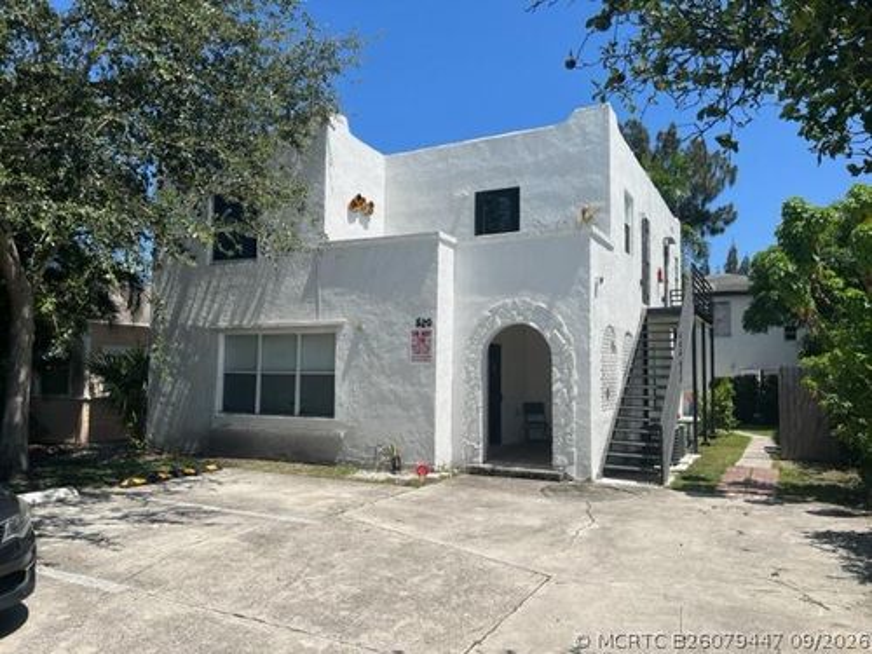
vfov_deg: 53.1
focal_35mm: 26
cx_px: 436
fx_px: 655
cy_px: 327
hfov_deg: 67.3
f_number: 1.5
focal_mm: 5.7
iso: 50
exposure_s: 1/5882
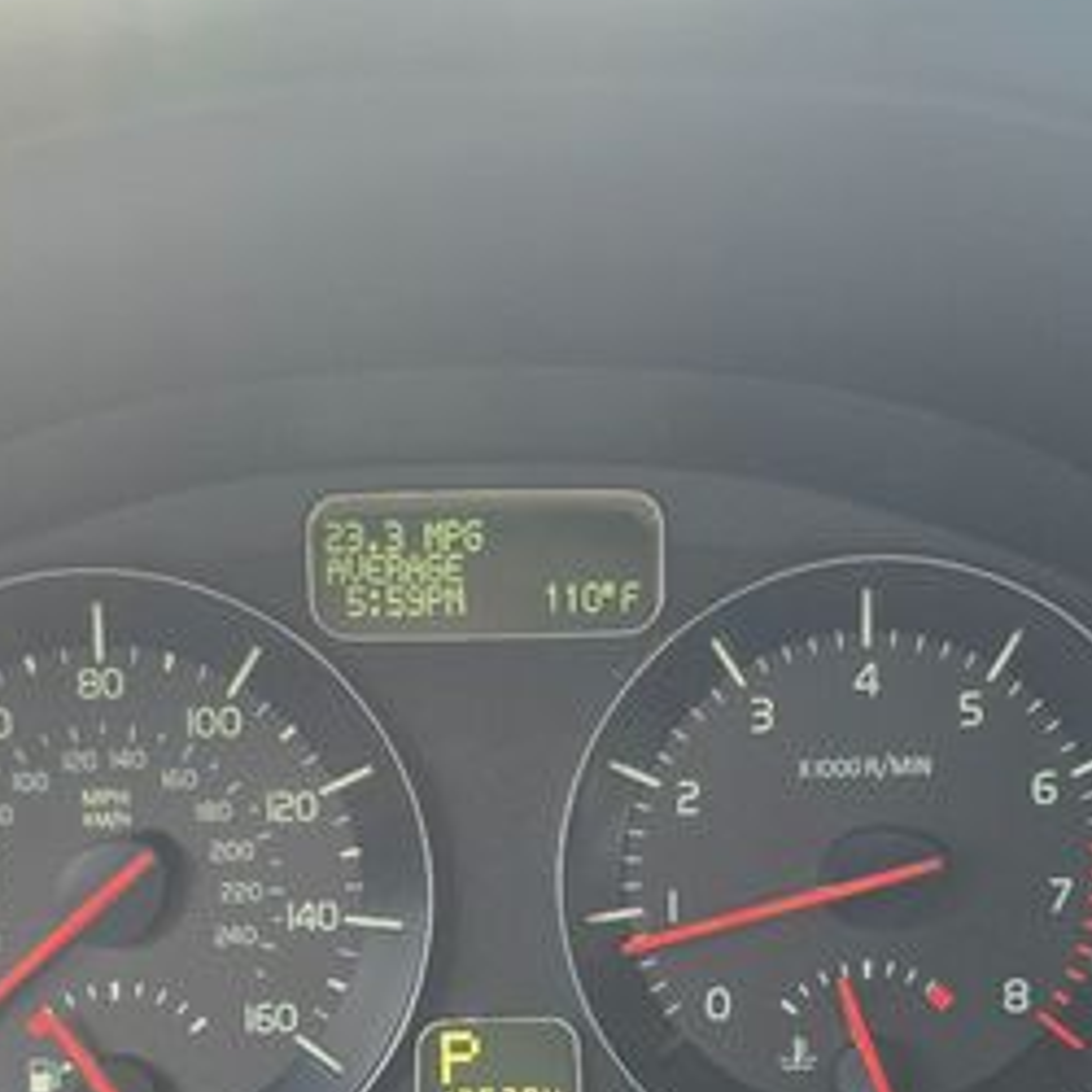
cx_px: 502
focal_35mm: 52
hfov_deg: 32.8
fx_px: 1856
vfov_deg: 31.3
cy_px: 978
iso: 320
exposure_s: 1/120
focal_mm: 6.3
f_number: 1.7
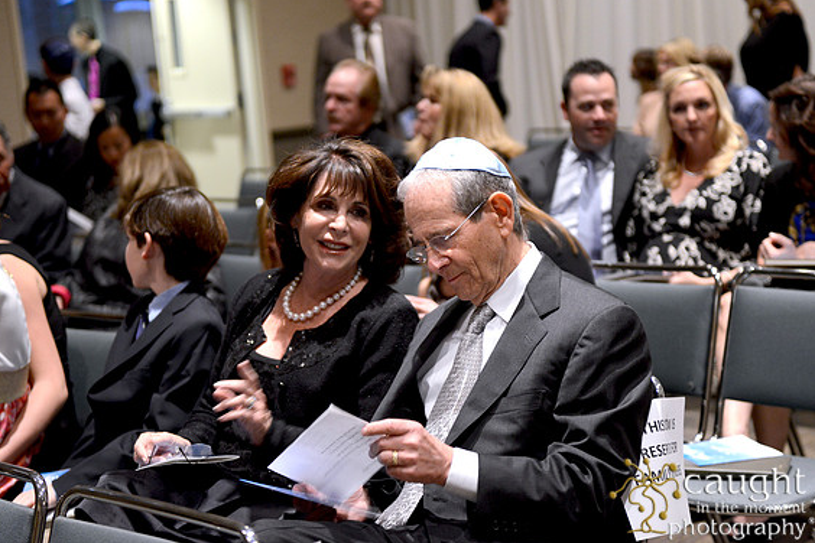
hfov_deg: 28.1
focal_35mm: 72
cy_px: 272
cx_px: 397
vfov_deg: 18.9
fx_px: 1630
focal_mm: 70
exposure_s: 1/60
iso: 2000
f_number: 2.8
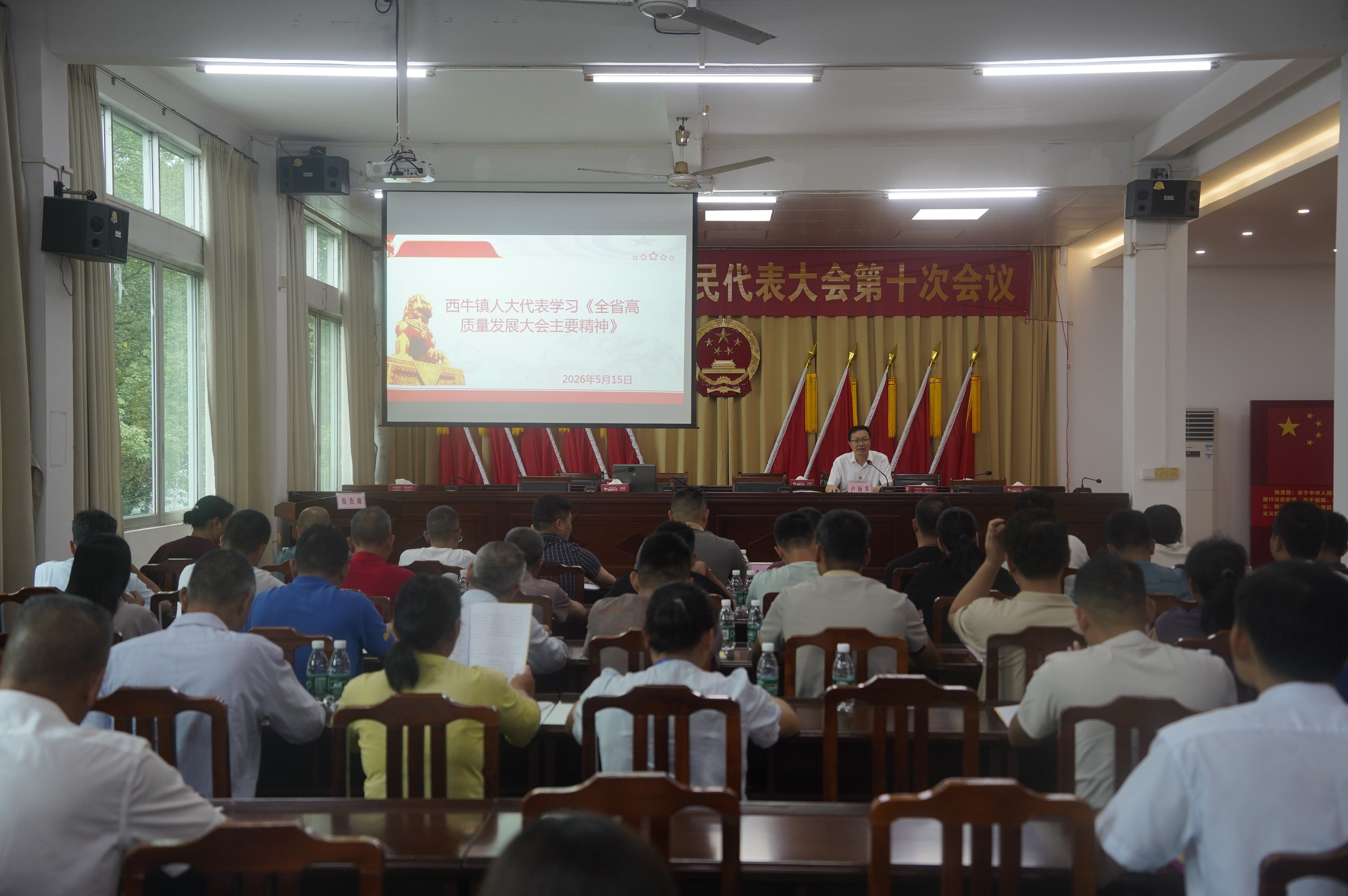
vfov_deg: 33.3
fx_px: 1496
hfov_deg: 48.5
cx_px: 674
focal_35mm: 40
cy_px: 448
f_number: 4
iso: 640
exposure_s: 1/160
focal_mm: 40
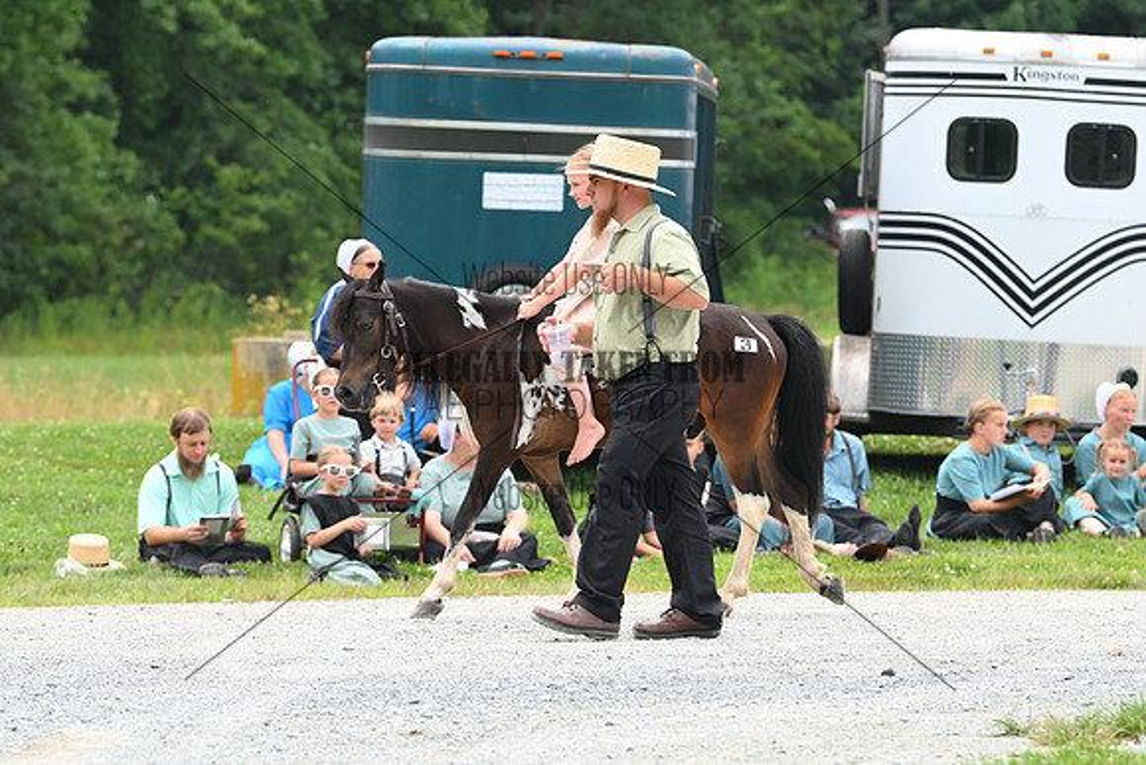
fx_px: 6432
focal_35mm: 202
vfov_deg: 6.8
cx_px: 573
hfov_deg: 10.2
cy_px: 382
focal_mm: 135
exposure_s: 1/886
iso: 250
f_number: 4.5
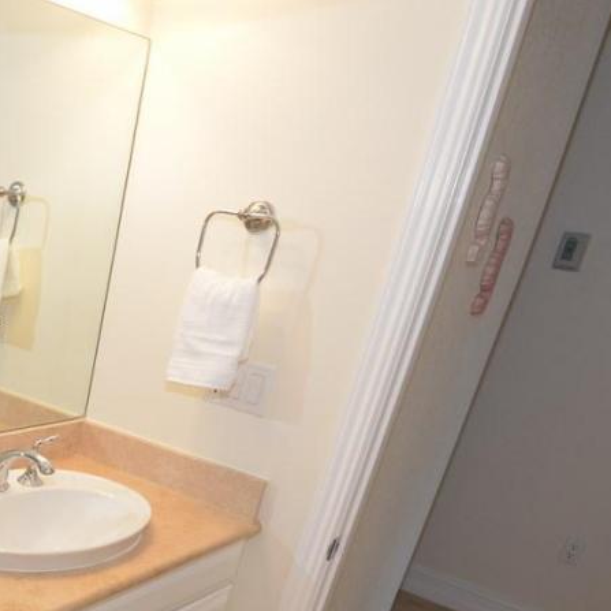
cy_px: 524
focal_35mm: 35
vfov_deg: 44.0
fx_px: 699
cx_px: -47
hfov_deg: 39.4
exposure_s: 1/60
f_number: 7.1
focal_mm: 16
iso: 800
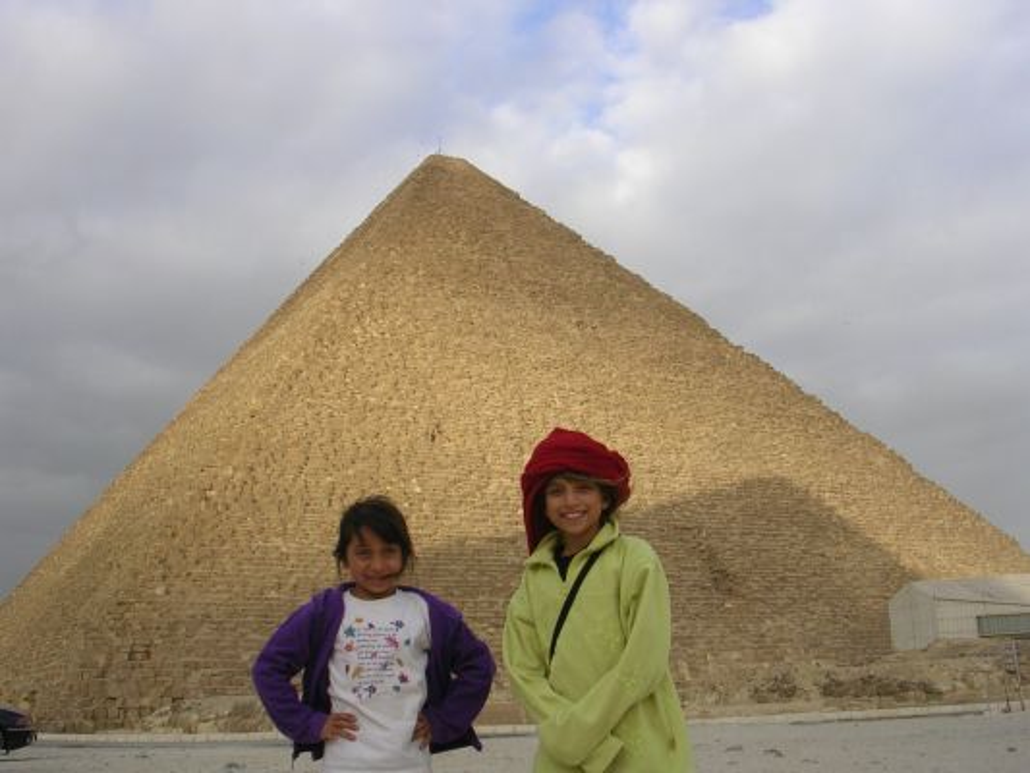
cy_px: 386
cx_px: 515
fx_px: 1131
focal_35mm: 38
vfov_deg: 37.7
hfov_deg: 49.0
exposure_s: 1/156
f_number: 5.6
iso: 50
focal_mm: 5.8
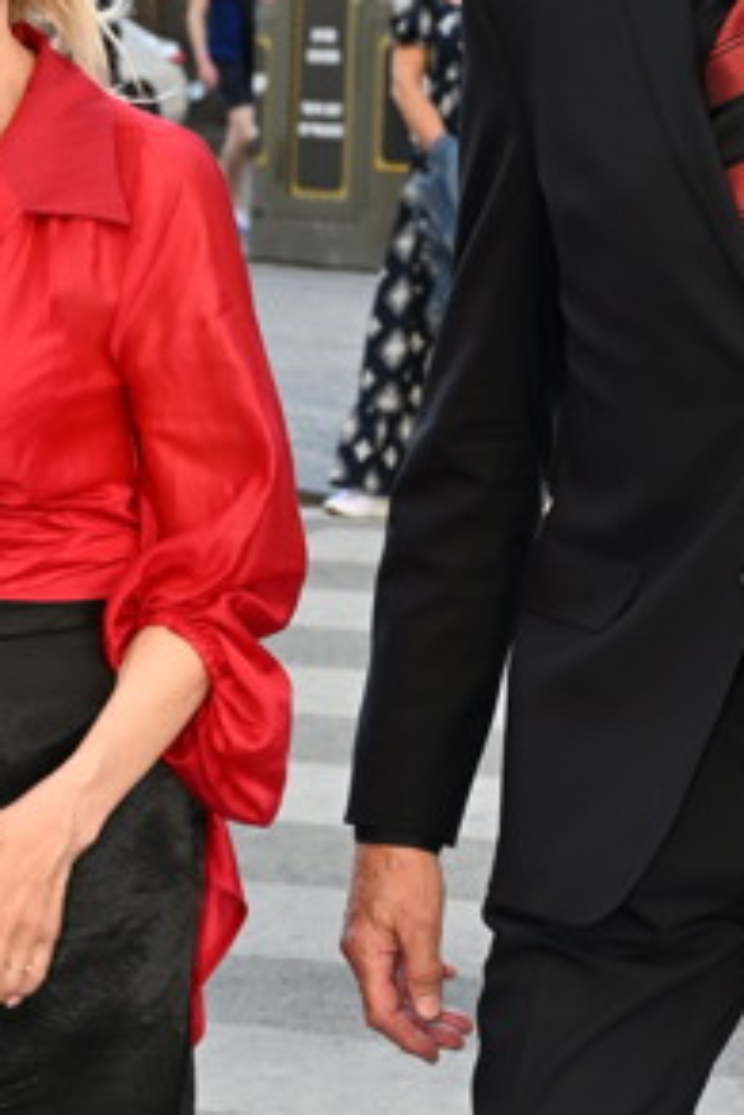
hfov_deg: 8.1
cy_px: 804
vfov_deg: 12.1
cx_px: 378
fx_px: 5263
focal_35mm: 170
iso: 320
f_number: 5.6
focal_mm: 48
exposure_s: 1/320
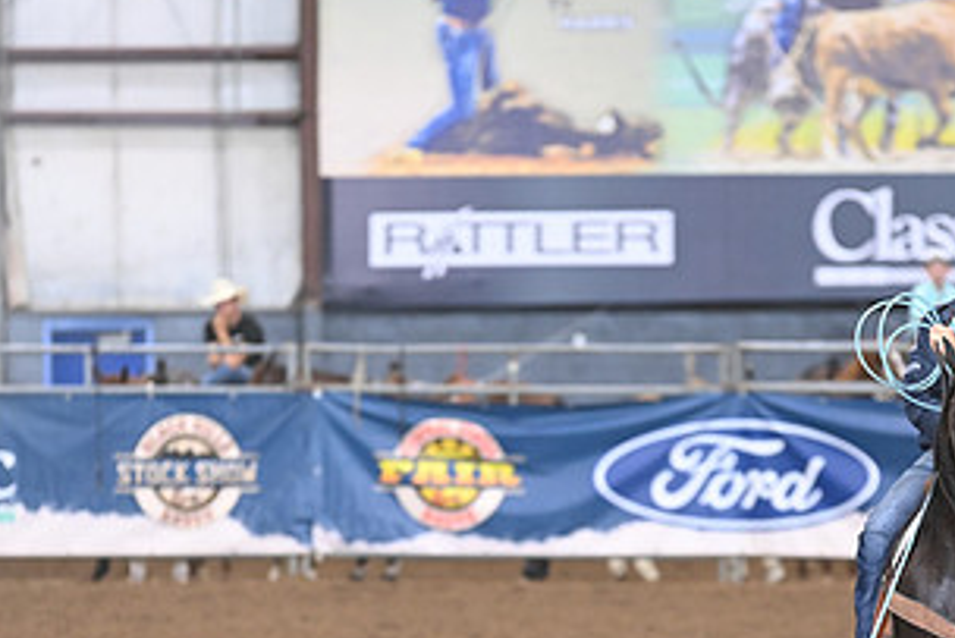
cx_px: 499
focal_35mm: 382
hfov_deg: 5.4
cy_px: 586
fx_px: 10138
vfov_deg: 3.6
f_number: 3.2
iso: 2500
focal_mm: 200
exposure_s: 1/250
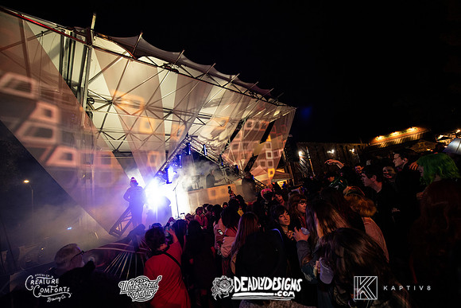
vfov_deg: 81.2
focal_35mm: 14
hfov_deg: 104.2
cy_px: 154
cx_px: 230
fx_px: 179
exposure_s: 1/60
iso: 2000
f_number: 3.5
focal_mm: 14
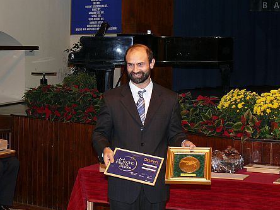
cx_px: 141
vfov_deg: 19.4
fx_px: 615
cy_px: 106
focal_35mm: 76
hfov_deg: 25.7
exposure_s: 1/30
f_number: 4
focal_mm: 11.4
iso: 100
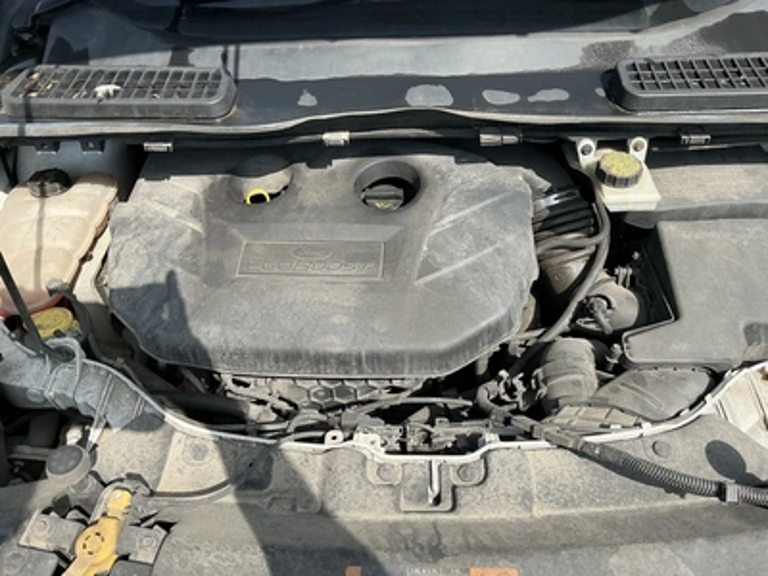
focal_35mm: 28
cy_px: 288
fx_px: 621
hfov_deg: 63.4
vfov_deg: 49.7
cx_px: 384
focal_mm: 3
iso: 25
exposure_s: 1/912
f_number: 1.8
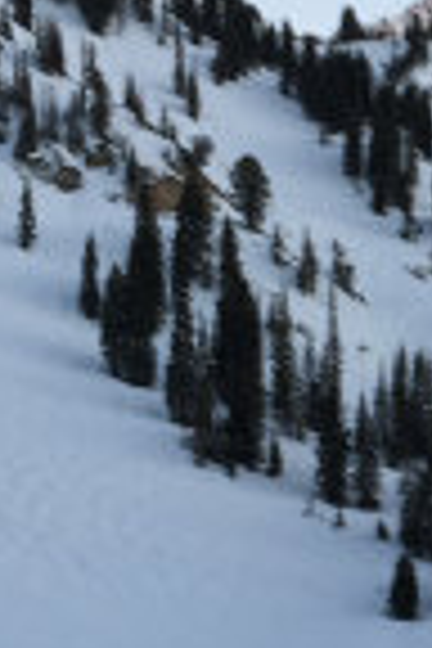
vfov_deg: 15.9
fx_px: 2304
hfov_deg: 10.2
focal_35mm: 128
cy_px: 500
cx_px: 758
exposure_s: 1/60
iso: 40
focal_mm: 4.15
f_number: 2.2
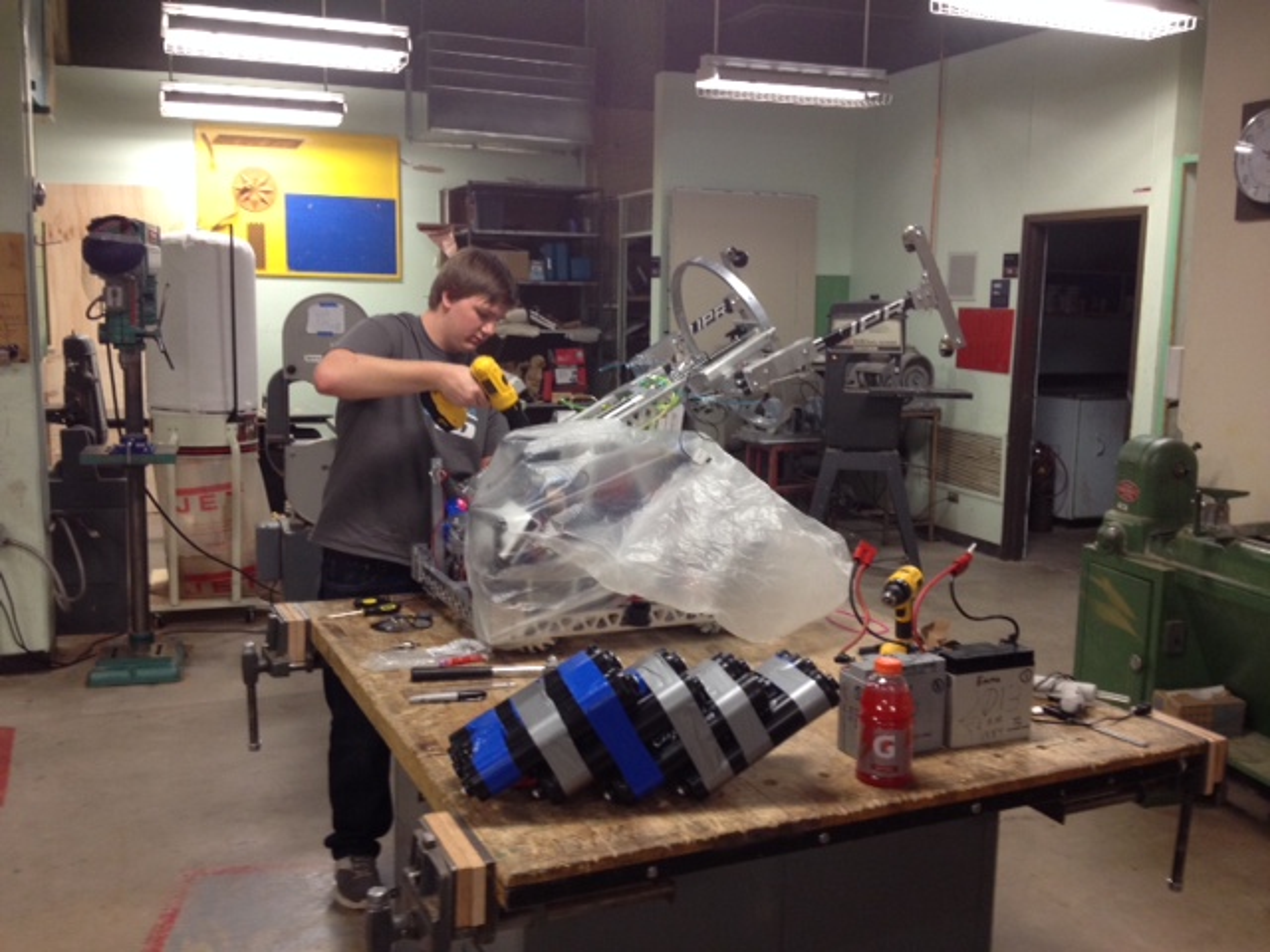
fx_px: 1284
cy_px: 476
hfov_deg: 52.6
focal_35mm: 35
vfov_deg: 40.7
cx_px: 635
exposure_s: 1/20
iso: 125
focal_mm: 4.28
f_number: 2.4
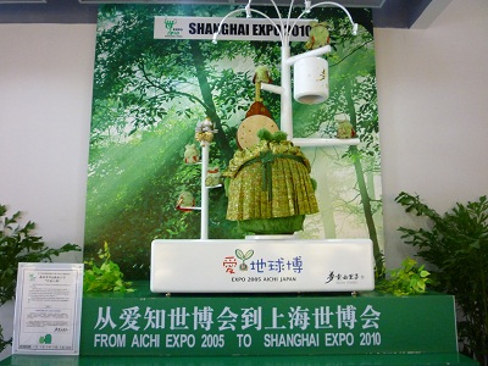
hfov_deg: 61.7
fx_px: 409
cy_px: 183
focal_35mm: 29
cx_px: 244
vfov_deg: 48.2
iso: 400
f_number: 3.3
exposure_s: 1/15
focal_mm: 5.2
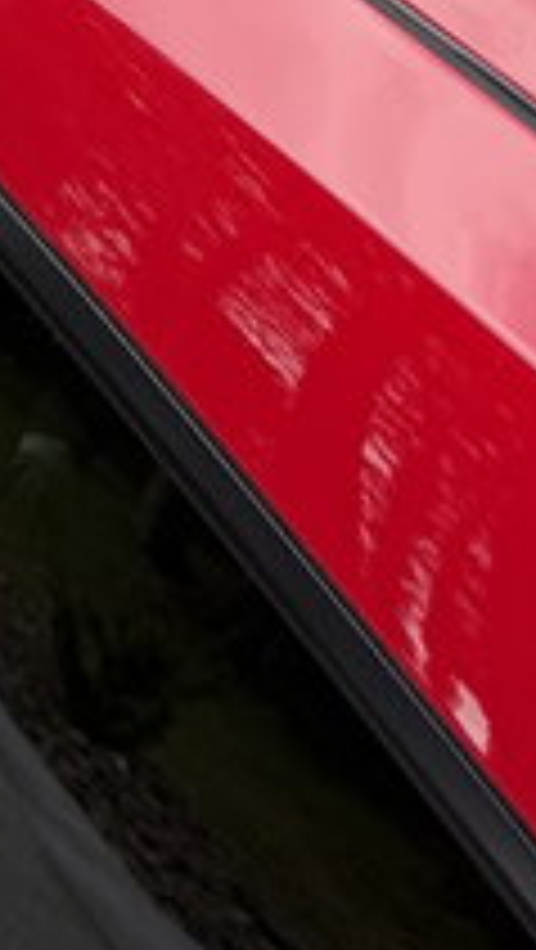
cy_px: -293
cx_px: 491
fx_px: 2396
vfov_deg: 20.5
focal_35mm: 95
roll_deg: +2.1
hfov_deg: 12.7
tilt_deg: -27.9
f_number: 1.78
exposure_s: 1/967
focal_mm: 6.76
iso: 80
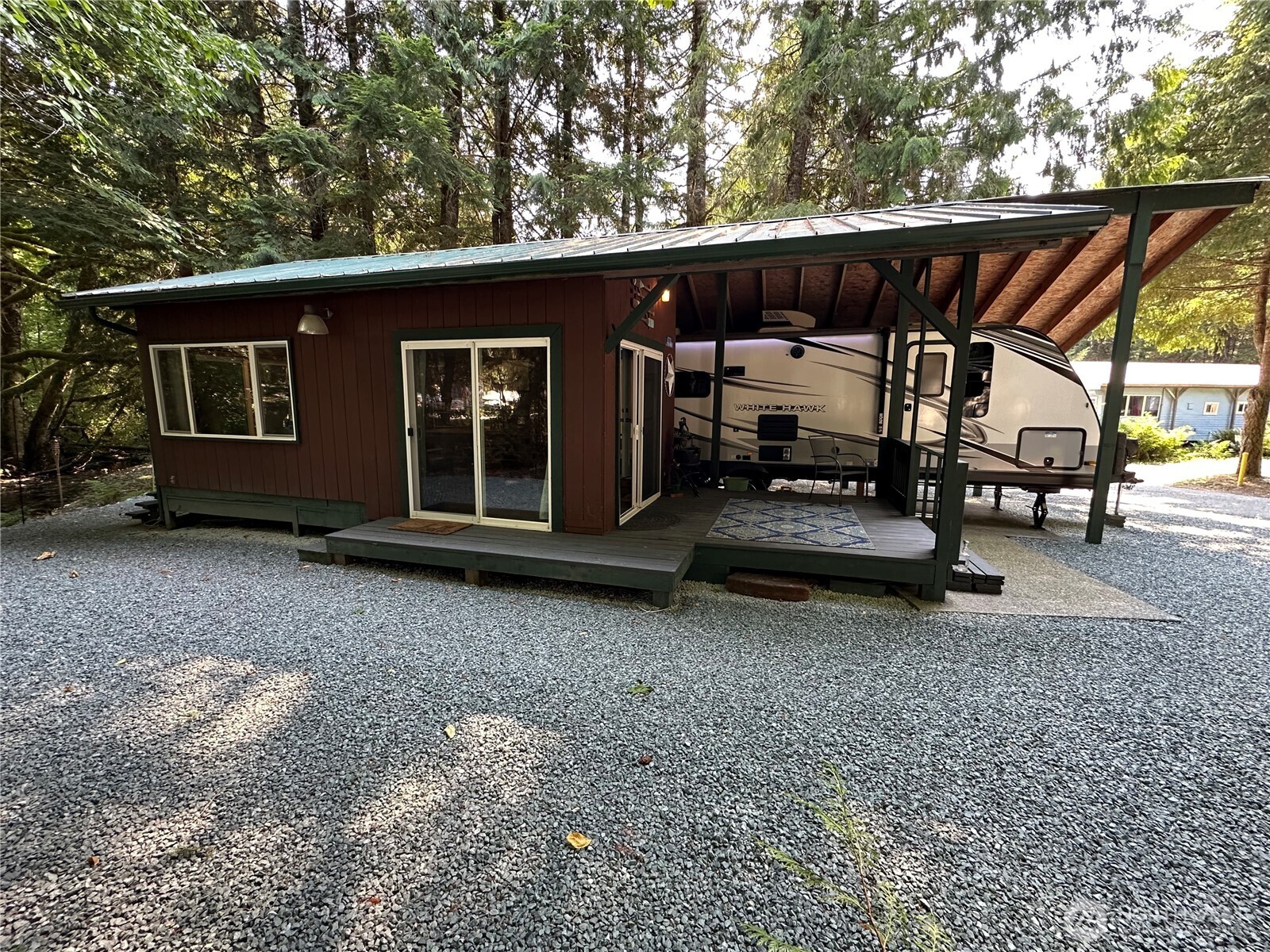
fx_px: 514
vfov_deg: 85.7
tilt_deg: -8.9
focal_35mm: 14
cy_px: 476
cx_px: 635
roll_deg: -0.8
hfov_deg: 102.1
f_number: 2.2
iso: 200
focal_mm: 2.22
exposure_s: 1/99
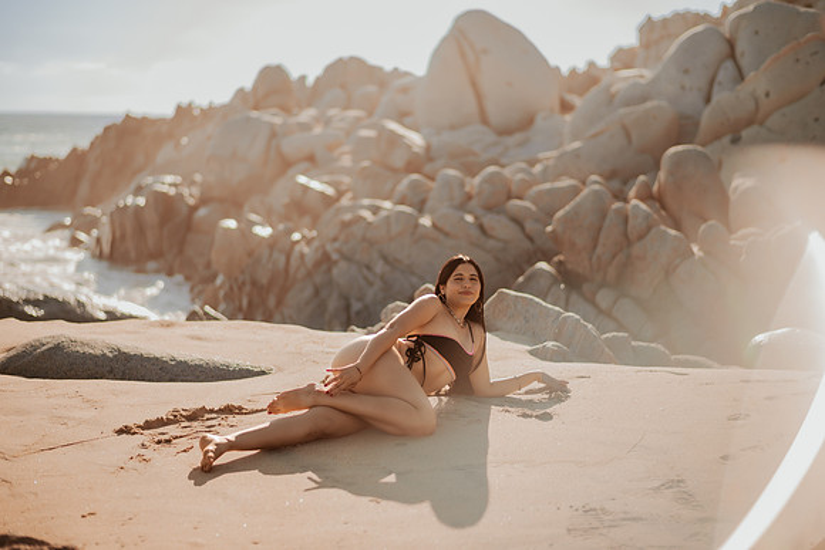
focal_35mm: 58
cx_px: 412
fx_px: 1329
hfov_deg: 34.5
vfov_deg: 23.4
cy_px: 275
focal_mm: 58
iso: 80
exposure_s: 1/5000
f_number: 1.4
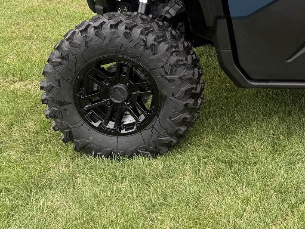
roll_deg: -1.7
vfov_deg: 20.7
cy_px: -63
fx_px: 573
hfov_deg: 26.2
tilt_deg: -7.7
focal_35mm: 65
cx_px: 376
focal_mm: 6.76
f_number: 1.78
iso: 80
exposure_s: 1/319
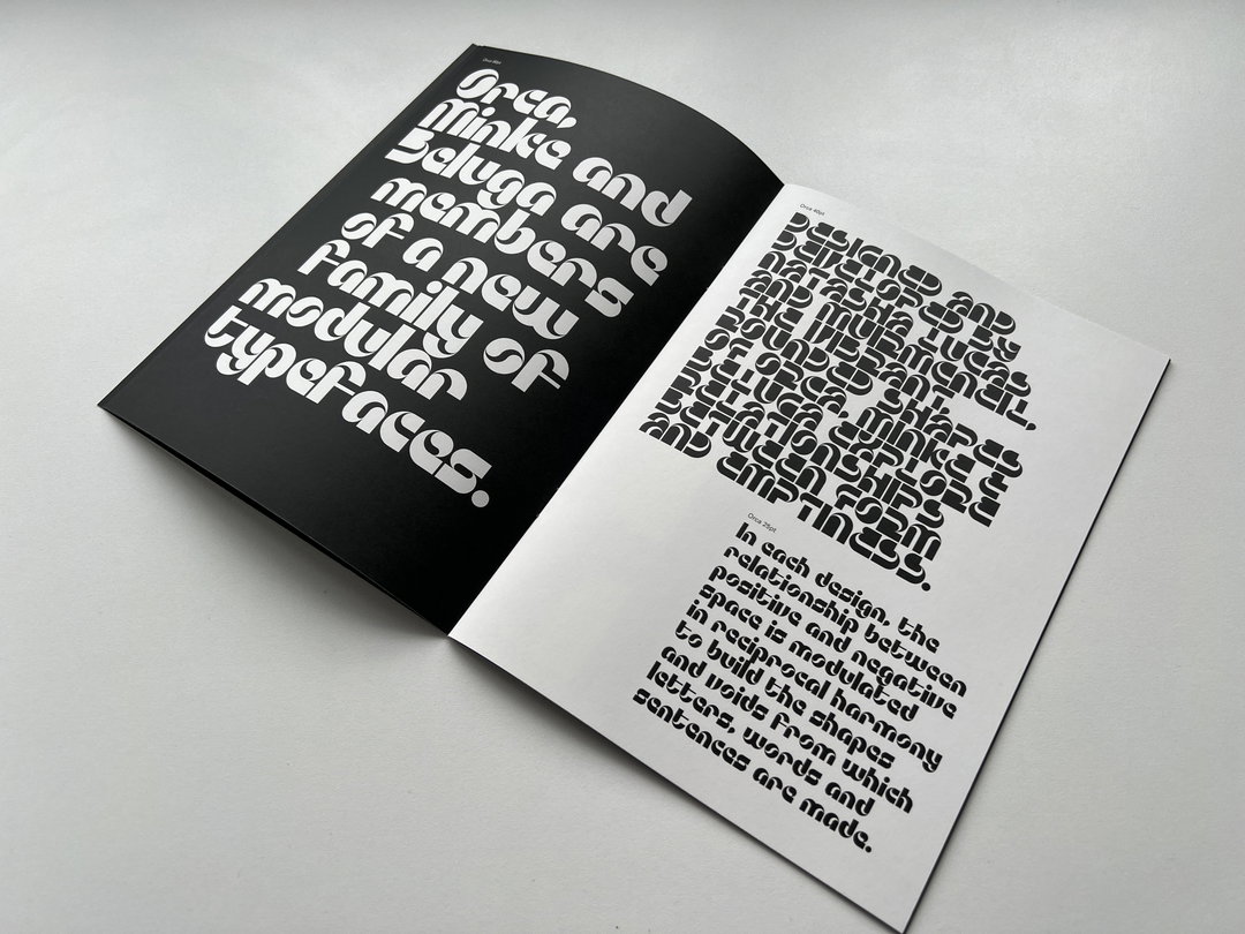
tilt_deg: -62.3
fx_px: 935
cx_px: 622
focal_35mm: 26
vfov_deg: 53.1
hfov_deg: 67.3
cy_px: 467
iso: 50
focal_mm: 5.7
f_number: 1.5
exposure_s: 1/316
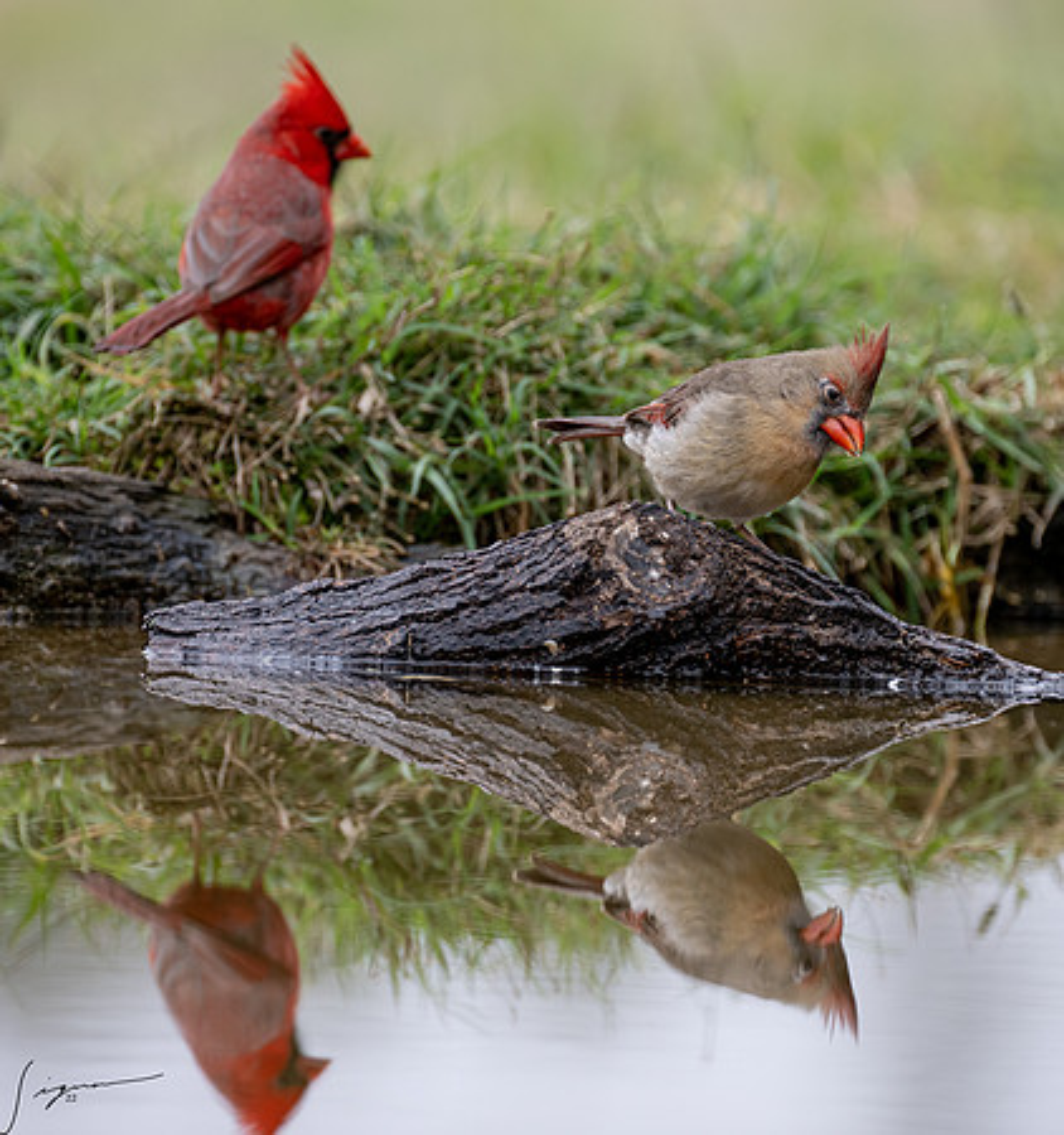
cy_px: 551
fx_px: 19531
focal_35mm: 543
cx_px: 571
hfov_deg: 3.1
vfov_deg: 3.3
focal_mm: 400
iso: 450
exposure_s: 1/320
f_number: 6.3
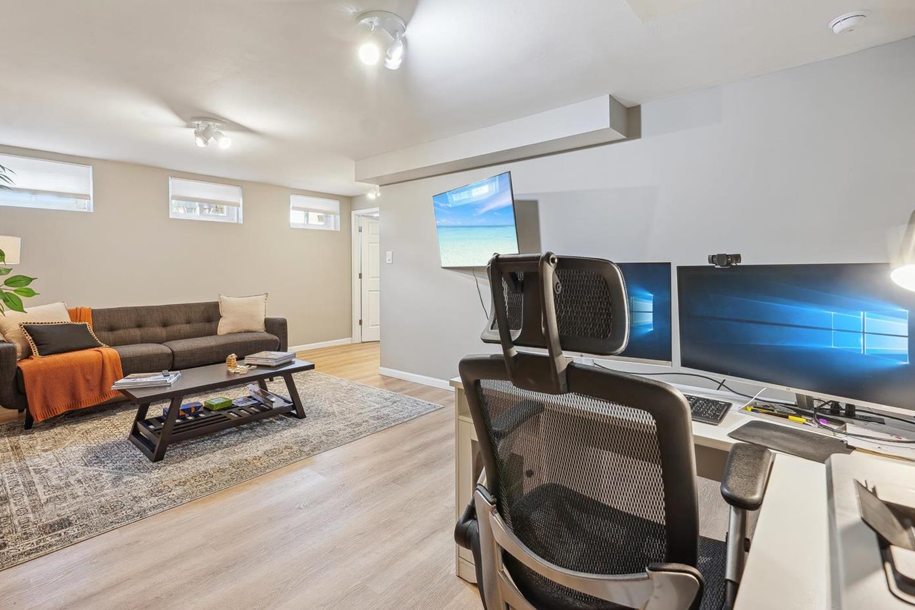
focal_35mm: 16
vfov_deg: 73.5
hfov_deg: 96.7
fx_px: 407
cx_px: 441
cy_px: 271
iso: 400
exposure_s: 1/2.5
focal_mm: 14
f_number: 8
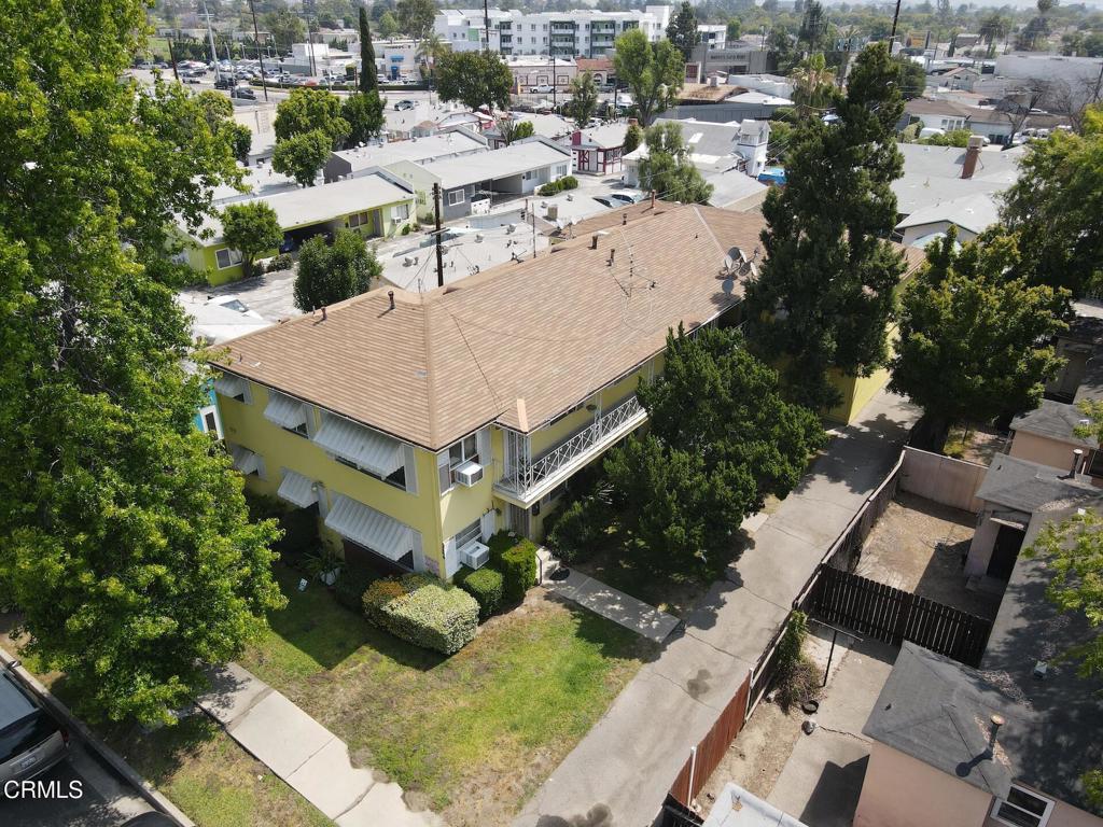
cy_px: 414
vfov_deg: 56.8
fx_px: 765
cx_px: 552
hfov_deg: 71.6
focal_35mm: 24
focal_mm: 4.5
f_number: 2.8
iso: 100
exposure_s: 1/500
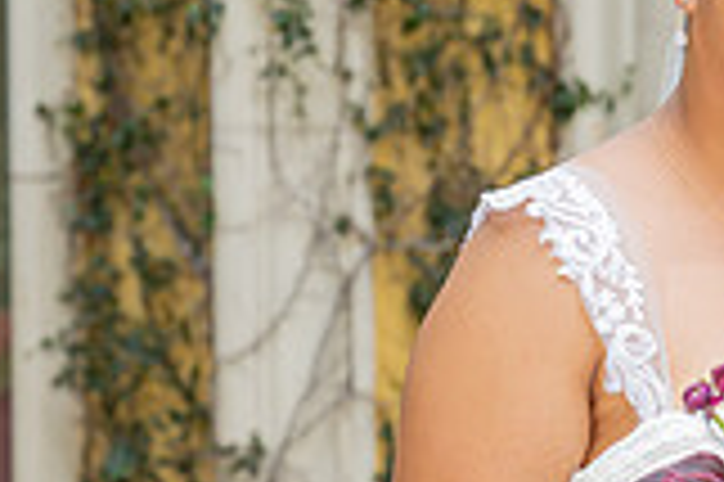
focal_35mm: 277
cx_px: 928
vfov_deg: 4.9
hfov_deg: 7.4
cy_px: 458
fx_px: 5565
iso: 200
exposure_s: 1/200
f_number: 4.5
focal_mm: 70
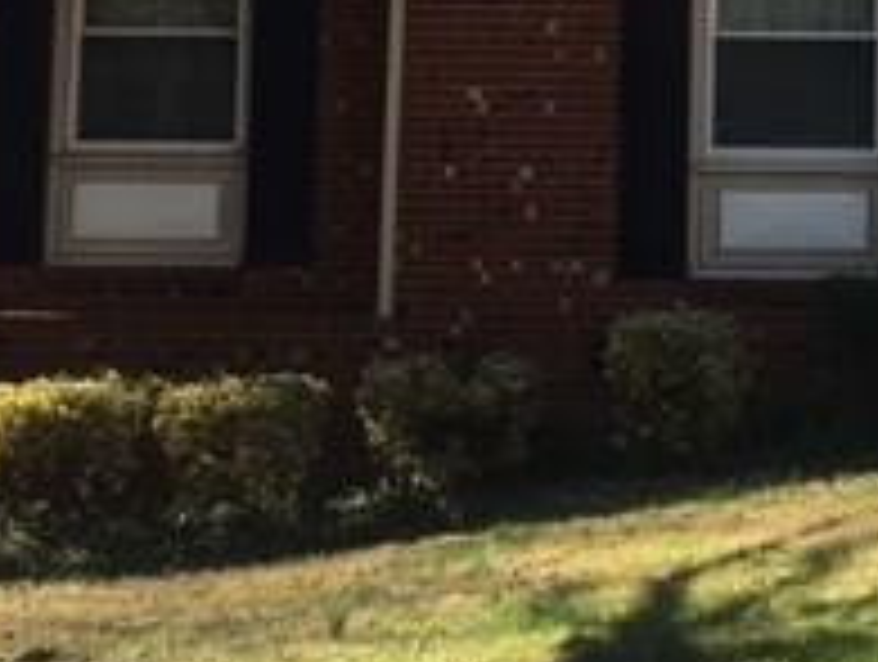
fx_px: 2414
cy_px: -27
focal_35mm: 95
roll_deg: -1.7
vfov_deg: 15.3
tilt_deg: +5.6
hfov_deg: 19.8
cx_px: 950
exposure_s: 1/596
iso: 25
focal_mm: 4.15
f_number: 2.2
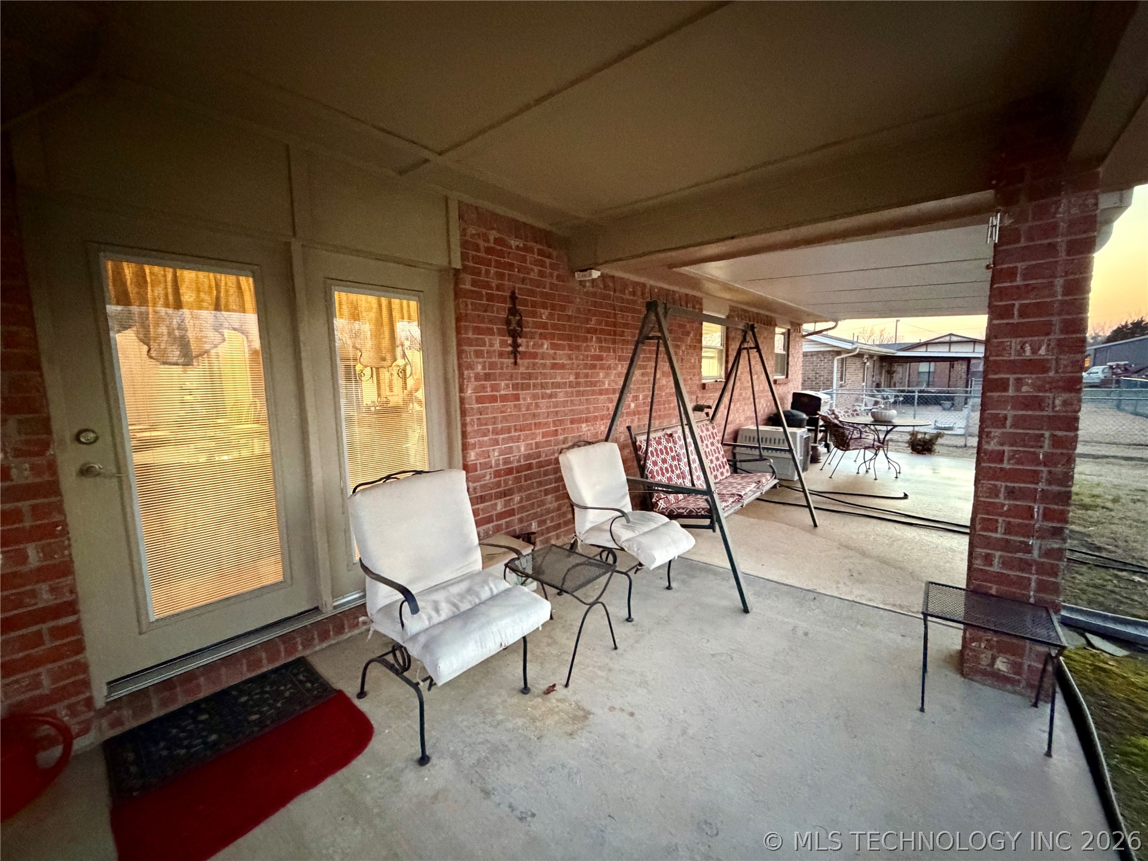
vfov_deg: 85.7
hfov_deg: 102.1
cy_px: 430
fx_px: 464
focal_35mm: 14
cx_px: 574
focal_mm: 2.22
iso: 1250
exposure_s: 1/48
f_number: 2.2
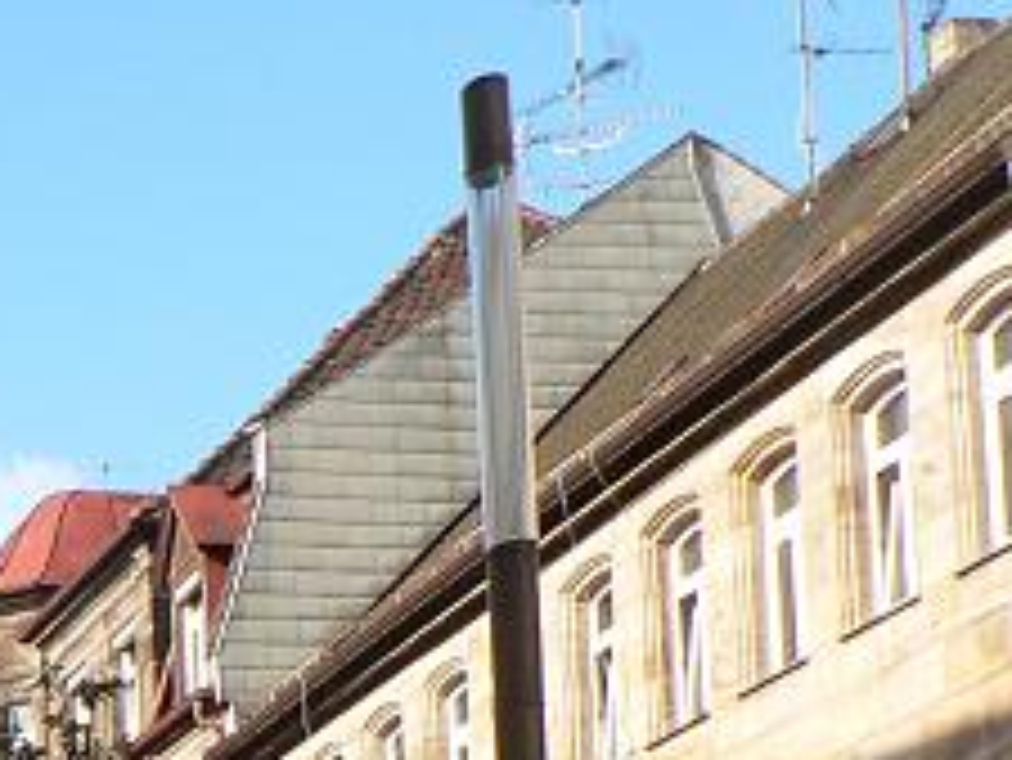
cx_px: -567
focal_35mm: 128
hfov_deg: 14.3
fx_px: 3744
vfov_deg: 10.9
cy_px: 1295
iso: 80
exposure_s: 1/320
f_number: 4
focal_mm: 6
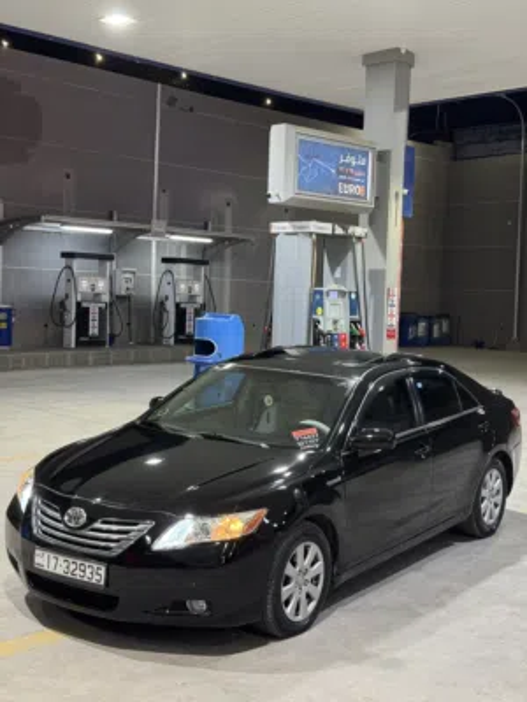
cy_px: 351
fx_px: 974
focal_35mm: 48
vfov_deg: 39.7
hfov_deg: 30.3
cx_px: 264
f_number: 1.78
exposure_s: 1/40
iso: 200
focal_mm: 6.76
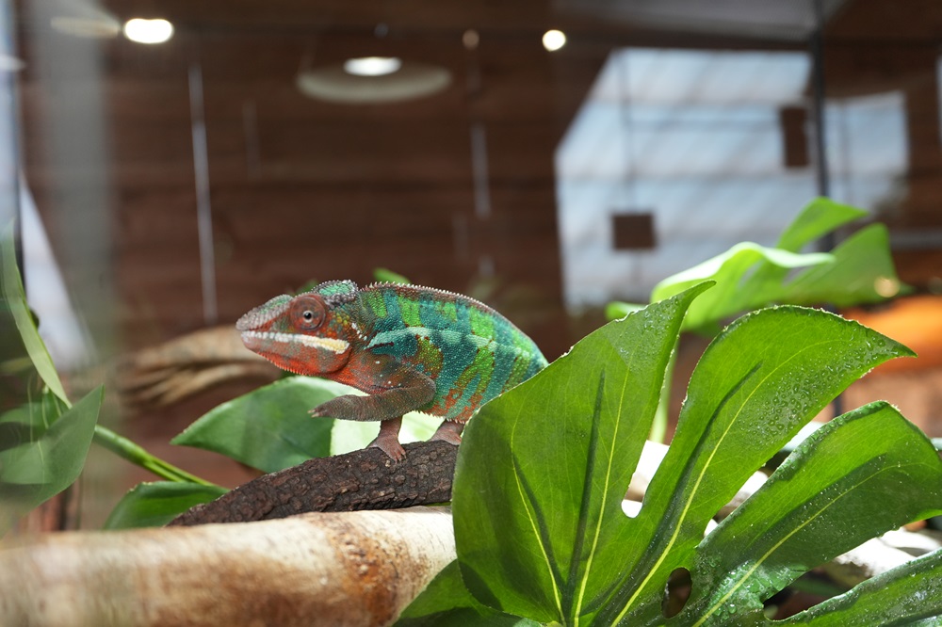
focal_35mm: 35
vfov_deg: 37.8
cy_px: 314
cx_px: 471
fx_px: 915
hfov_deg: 54.5
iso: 1250
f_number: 4
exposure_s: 1/60
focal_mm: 35
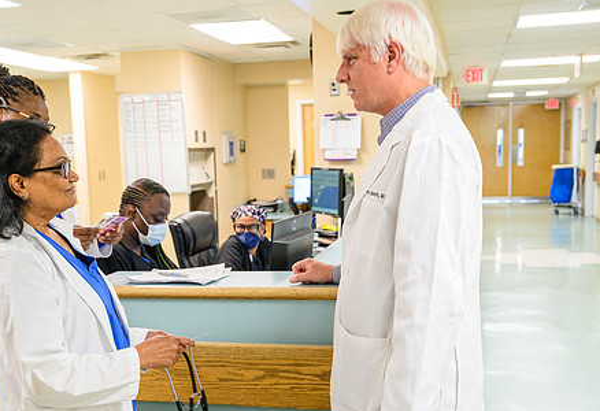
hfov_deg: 40.0
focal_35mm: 49
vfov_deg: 27.9
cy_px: 264
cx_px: 260
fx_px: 824
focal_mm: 29.5
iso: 1000
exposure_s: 1/30
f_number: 4.5
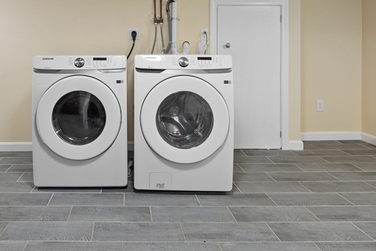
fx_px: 303
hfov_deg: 61.9
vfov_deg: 43.2
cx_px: 122
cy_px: 55
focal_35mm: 29
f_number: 7.1
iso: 320
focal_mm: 16
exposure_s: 1/2.5
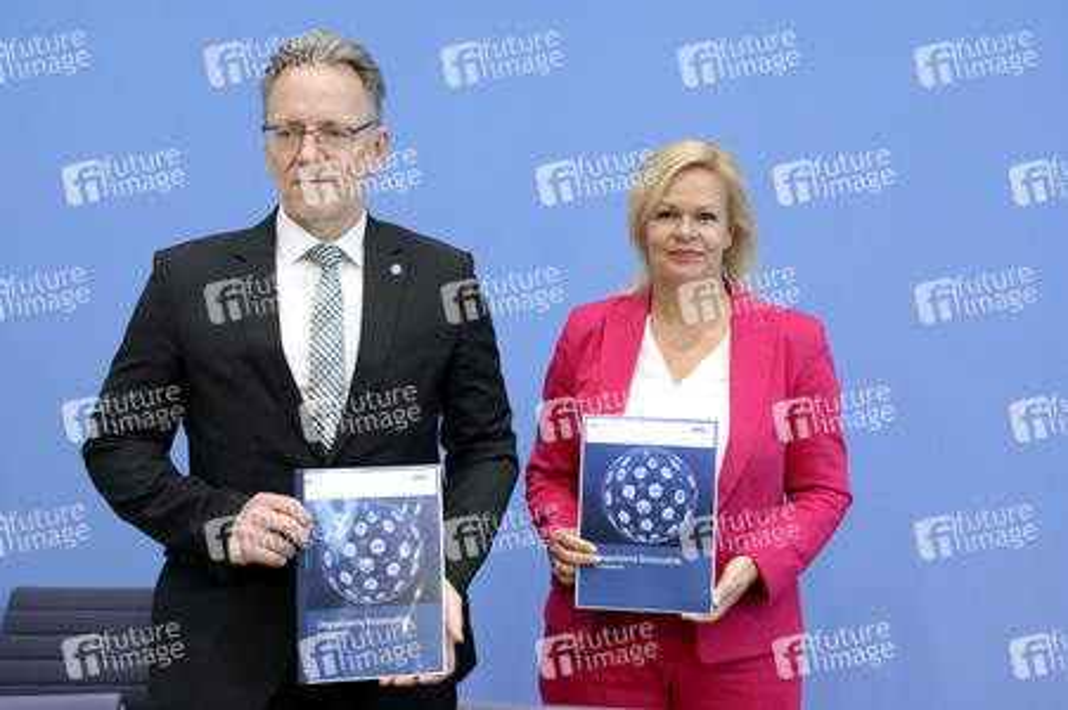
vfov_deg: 26.0
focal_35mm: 52
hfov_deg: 38.2
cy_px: 355
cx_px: 534
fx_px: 1541
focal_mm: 52
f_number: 6.3
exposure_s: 1/400
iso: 4000
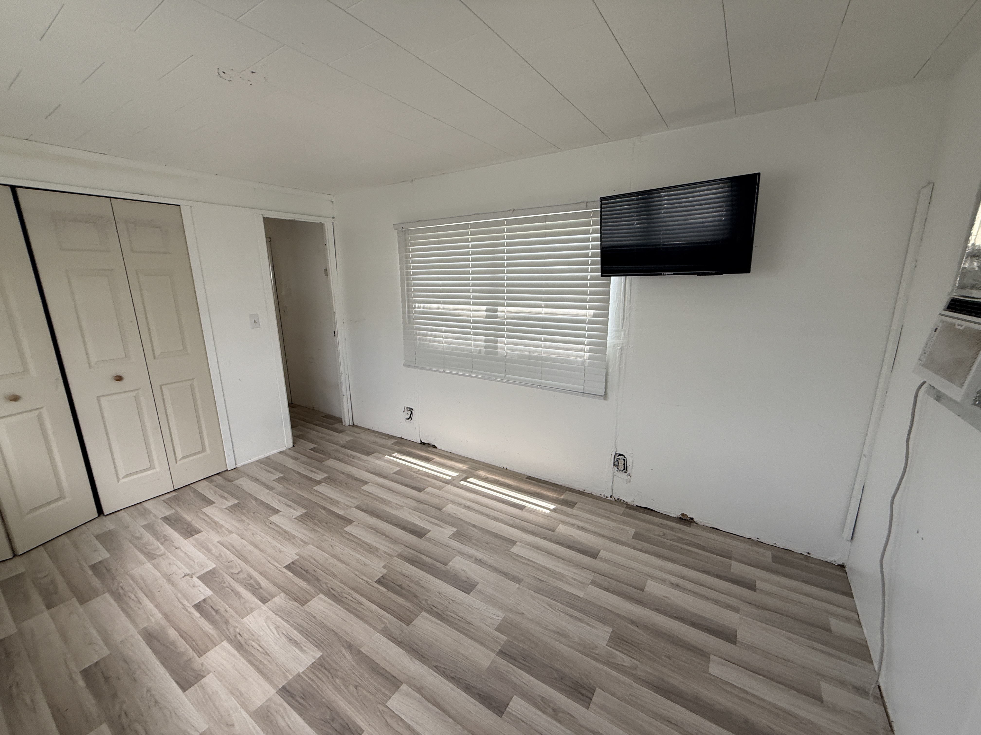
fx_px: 397
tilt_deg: -12.5
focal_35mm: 14
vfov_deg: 85.7
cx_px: 490
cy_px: 368
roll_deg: +0.0
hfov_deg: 102.1
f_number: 2.2
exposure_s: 1/99
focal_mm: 2.22
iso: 80
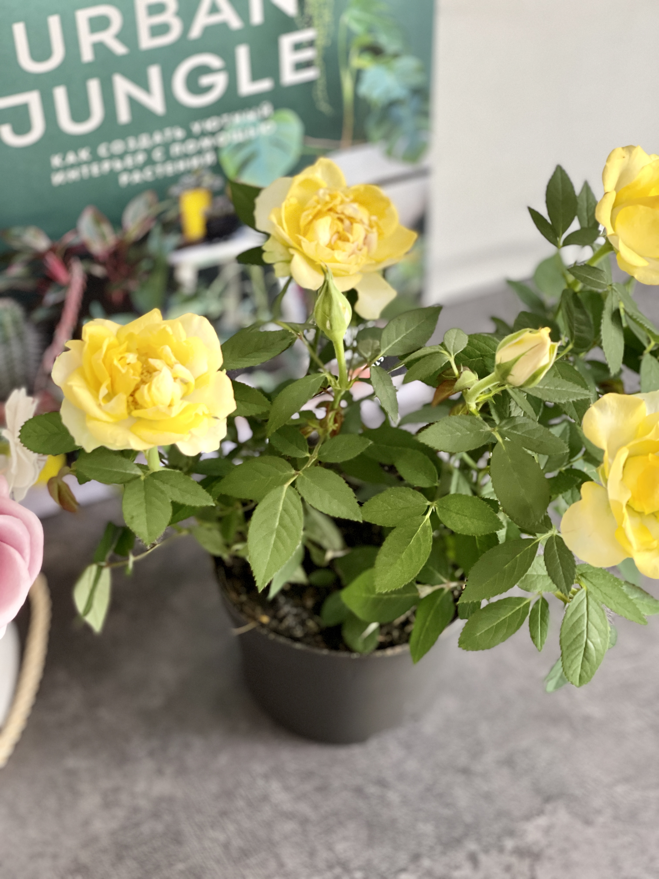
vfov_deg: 30.3
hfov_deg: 22.9
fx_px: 1625
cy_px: 440
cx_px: 330
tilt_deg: -49.1
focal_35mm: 64
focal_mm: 7.5
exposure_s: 1/40
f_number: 2.2
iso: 200
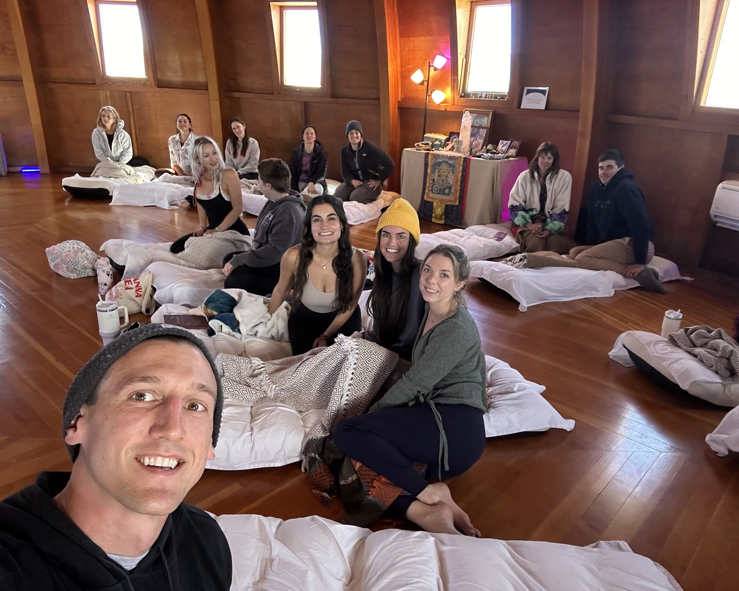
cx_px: 356
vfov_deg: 58.8
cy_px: 295
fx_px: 525
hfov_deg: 70.3
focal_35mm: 24
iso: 250
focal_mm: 2.69
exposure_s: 1/40
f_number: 1.9
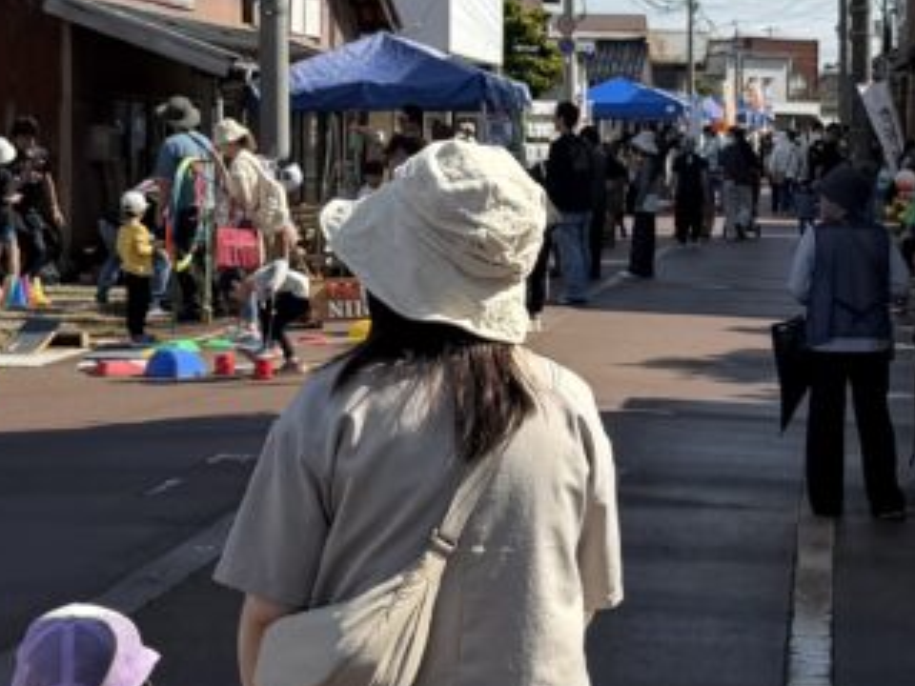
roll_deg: -1.7
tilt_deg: -5.3
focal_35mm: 90
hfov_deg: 21.5
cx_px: 715
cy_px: 323
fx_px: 2379
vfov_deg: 16.4
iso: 80
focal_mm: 6.76
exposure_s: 1/5319
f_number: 1.78
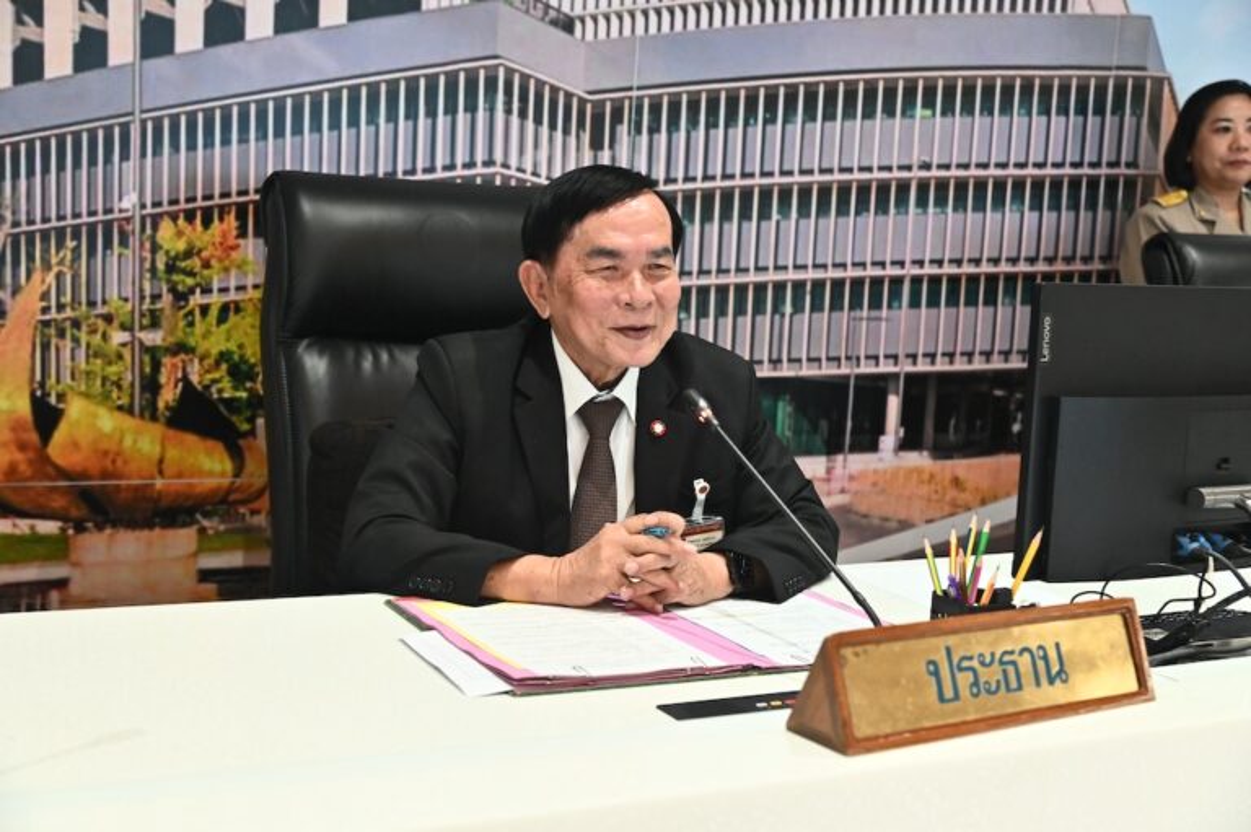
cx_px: 626
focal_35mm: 46
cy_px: 416
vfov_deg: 29.2
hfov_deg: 42.8
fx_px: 1597
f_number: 4.5
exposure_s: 1/160
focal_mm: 46
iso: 4000
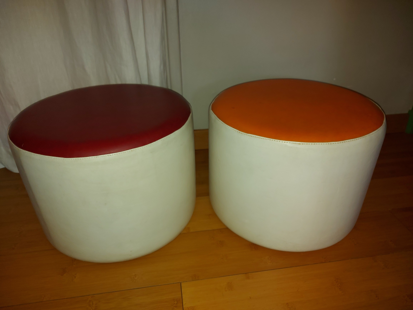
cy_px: 155
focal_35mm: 24
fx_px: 286
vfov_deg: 56.8
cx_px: 206
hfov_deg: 71.6
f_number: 1.8
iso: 100
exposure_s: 1/50
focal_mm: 5.23
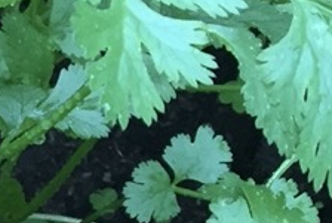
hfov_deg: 11.5
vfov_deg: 8.0
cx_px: 477
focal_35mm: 172
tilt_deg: -57.3
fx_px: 1588
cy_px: 13
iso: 32
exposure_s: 1/30
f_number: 2.2
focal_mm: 4.15
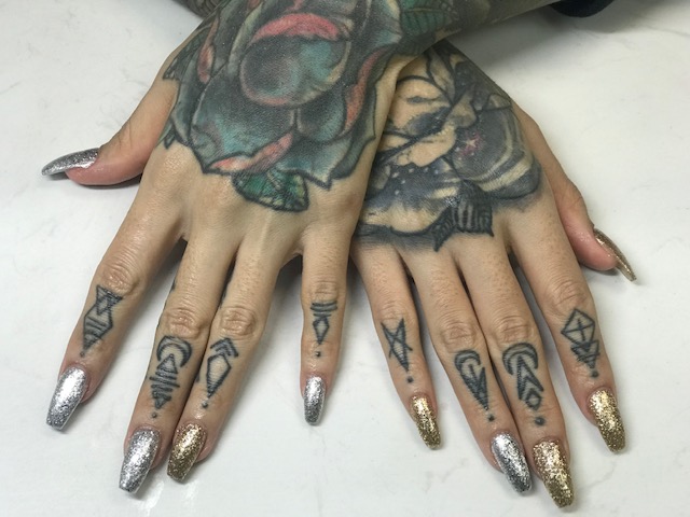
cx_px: 345
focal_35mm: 57
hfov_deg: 33.8
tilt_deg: -66.6
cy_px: 258
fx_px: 1136
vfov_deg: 25.7
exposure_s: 1/60
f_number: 2.8
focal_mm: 6.6
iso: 50
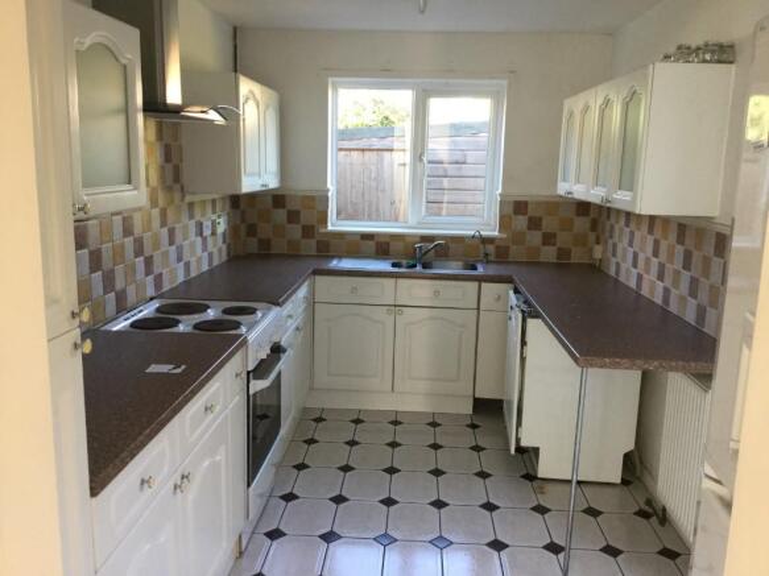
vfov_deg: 45.4
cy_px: 288
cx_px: 384
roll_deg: -1.6
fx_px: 689
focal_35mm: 31
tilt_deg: -12.6
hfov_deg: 58.4
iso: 50
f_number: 2.4
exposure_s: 1/30
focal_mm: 3.3
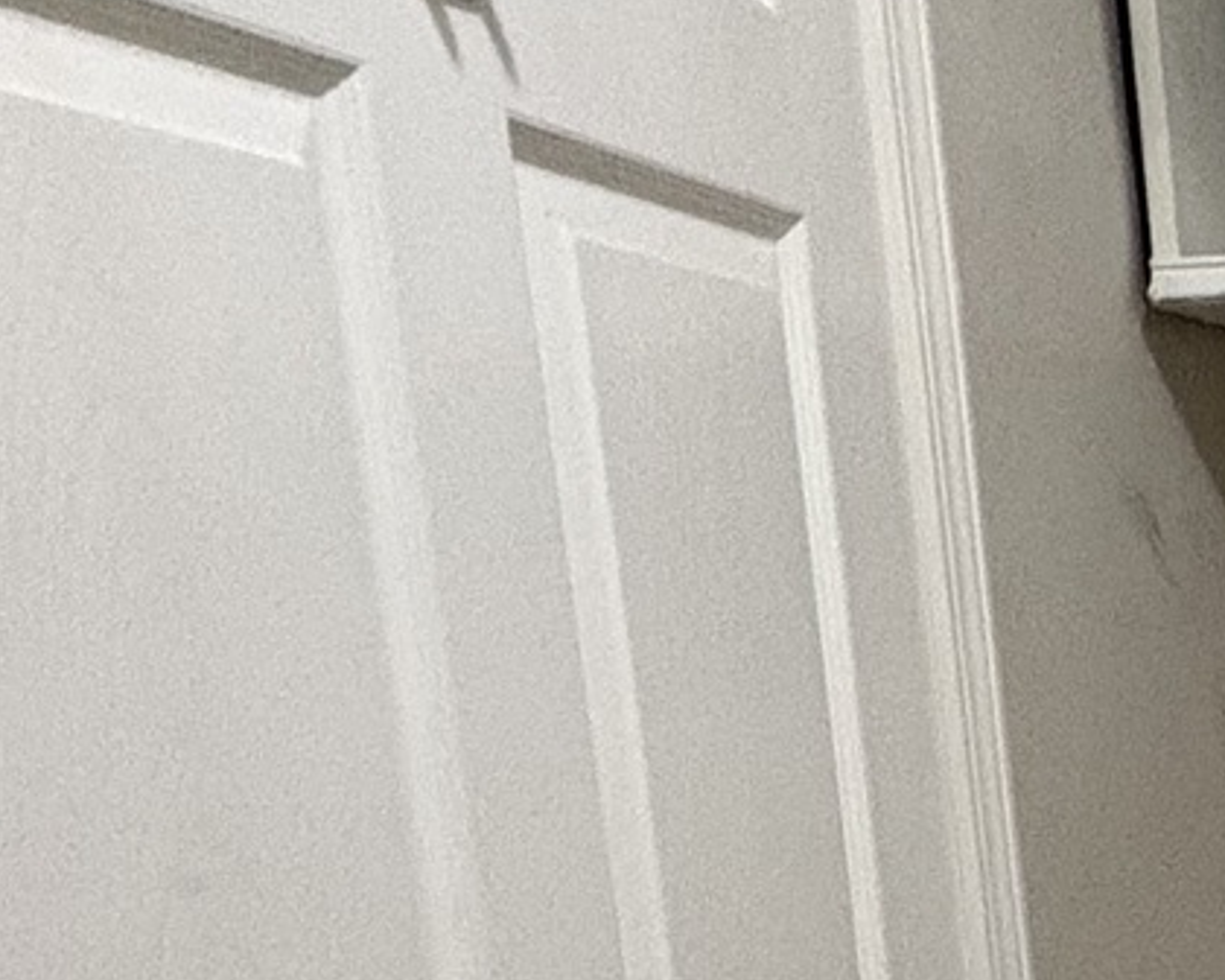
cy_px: 866
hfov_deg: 19.3
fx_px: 2719
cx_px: 2190
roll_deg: +3.1
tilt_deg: -7.2
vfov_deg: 20.1
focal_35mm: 75
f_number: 2.2
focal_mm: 2.22
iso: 640
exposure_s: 1/60
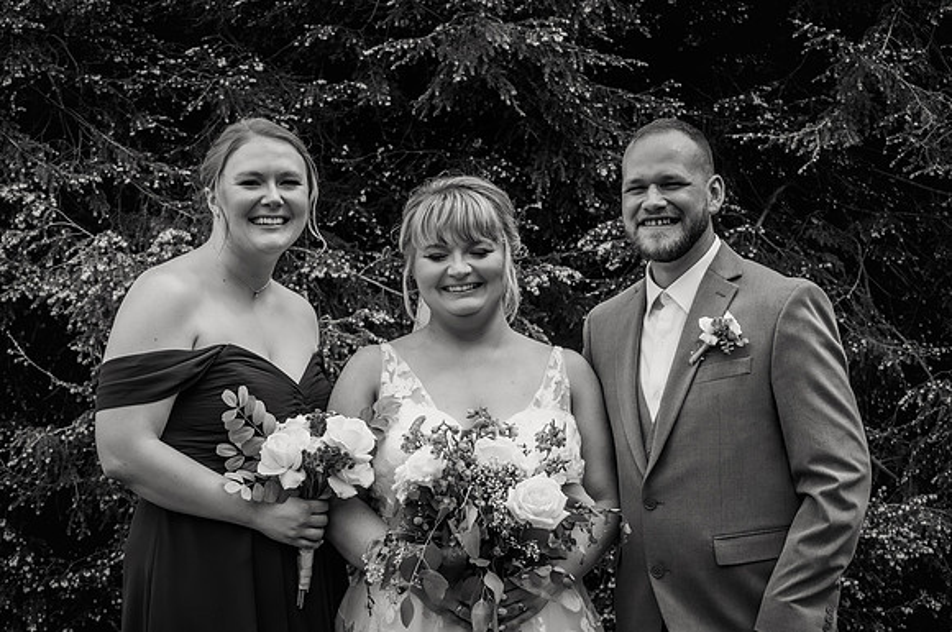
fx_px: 2179
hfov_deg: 24.6
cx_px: 476
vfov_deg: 16.5
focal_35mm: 82
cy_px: 316
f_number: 8
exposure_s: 1/250
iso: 200
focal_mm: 55
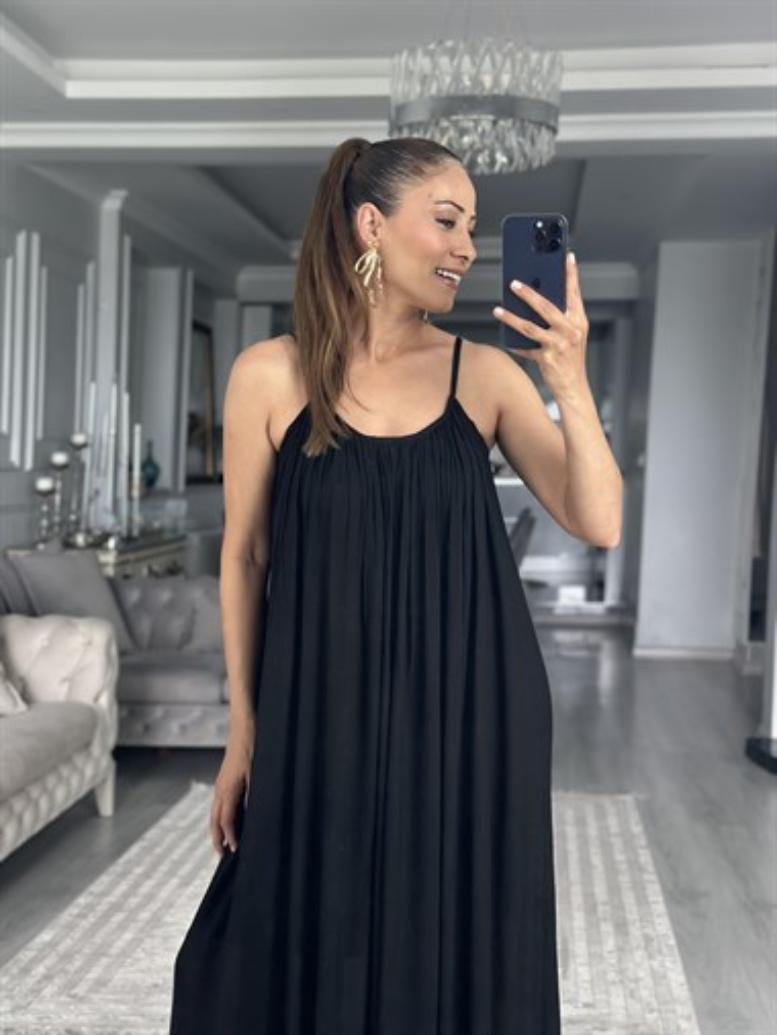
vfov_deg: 39.6
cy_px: 518
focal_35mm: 48
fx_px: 1435
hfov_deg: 30.3
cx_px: 388
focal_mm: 6.86
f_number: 1.78
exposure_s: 1/60
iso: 160
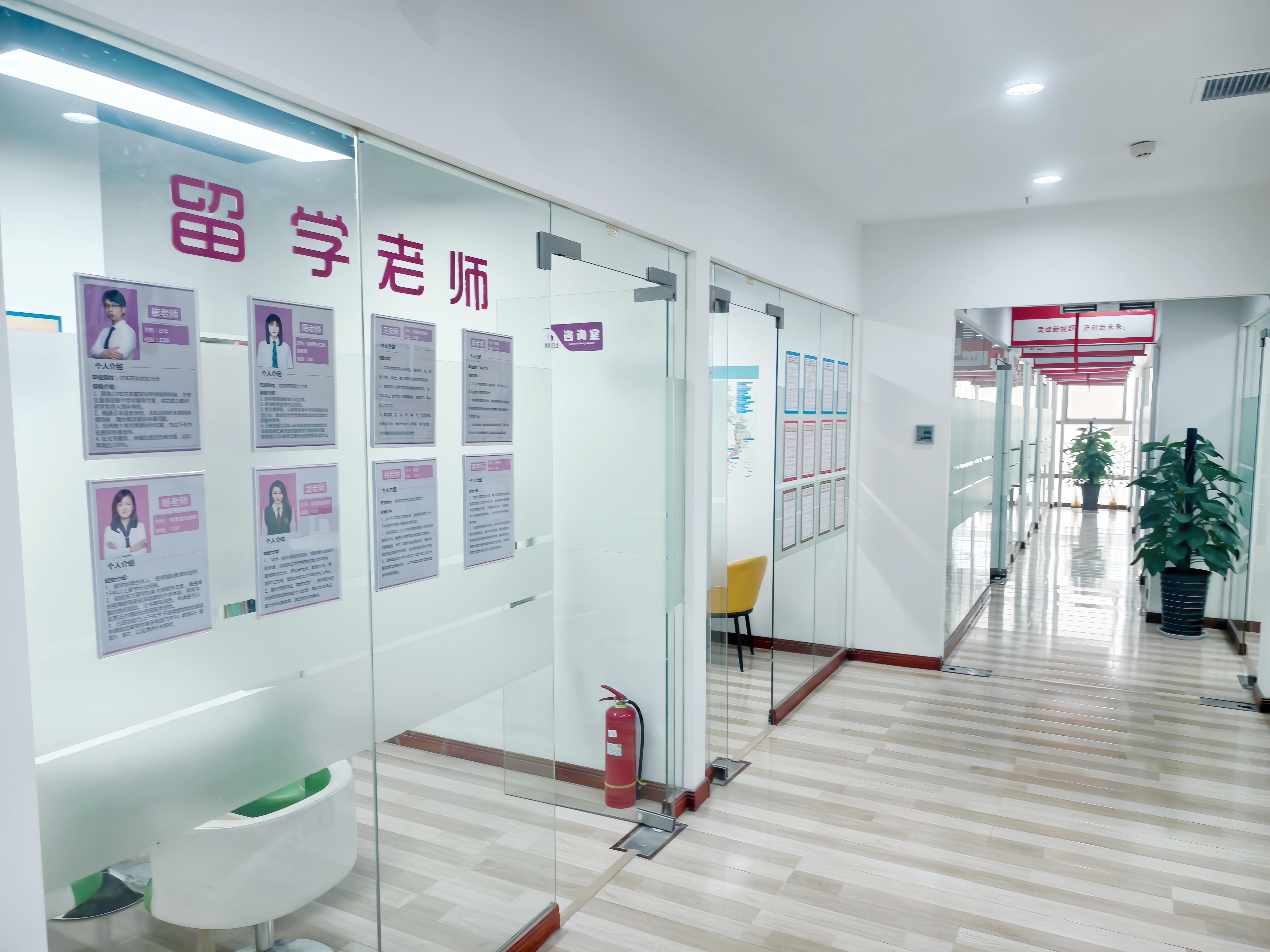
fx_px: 844
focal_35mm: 23
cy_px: 476
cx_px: 635
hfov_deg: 73.9
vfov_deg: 58.9
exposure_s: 1/100
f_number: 1.57
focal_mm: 5.6
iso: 86
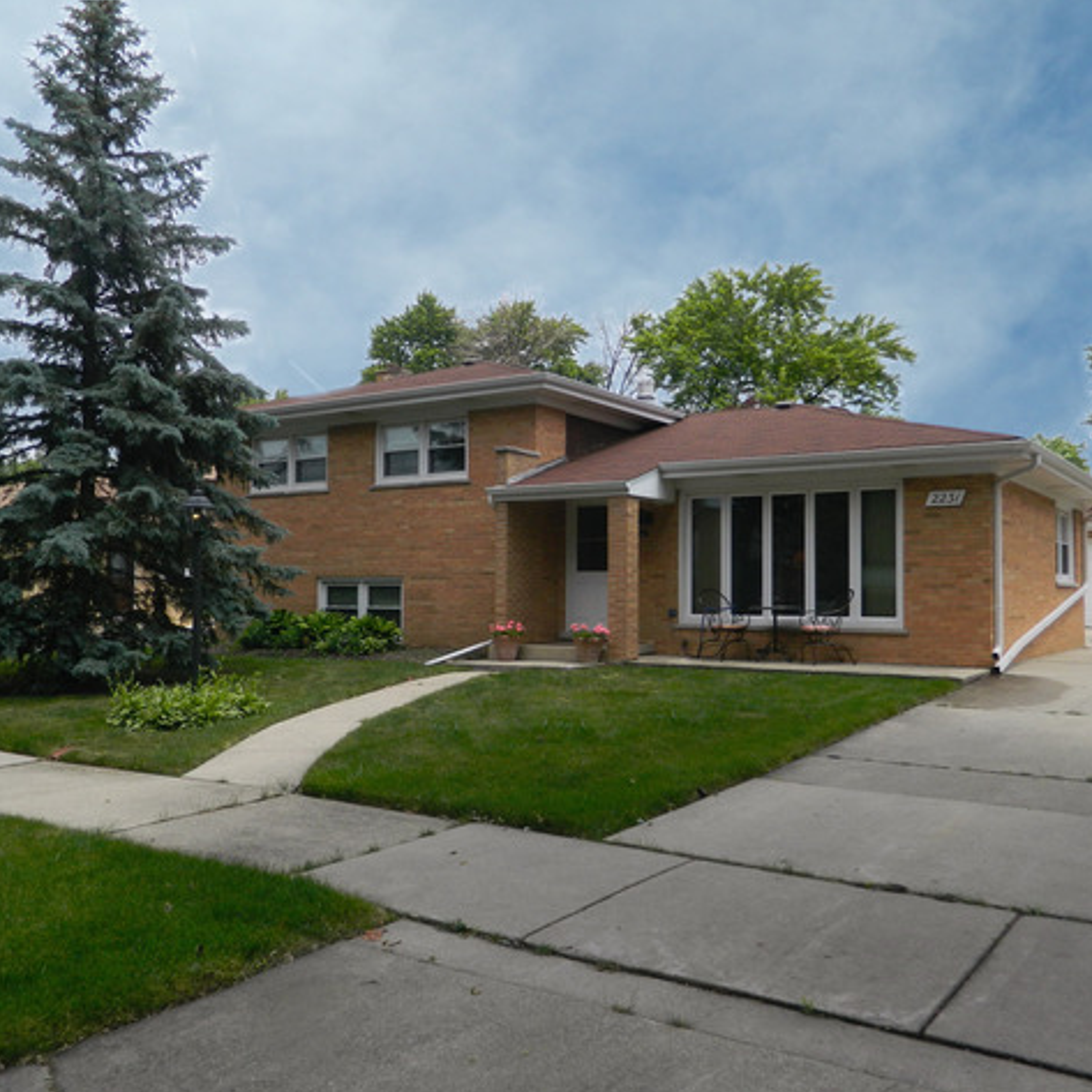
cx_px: 529
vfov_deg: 34.7
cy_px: 552
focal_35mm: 49
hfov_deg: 34.7
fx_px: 1749
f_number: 9.8
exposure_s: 1/250
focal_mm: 7.3
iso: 80
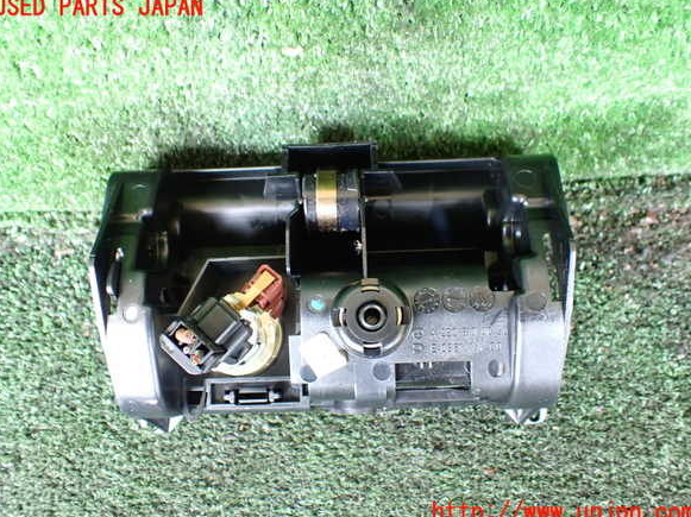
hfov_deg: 58.4
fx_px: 618
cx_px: 344
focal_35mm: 31
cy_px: 260
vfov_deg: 45.4
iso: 800
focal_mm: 5.4
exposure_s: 1/50
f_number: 2.3
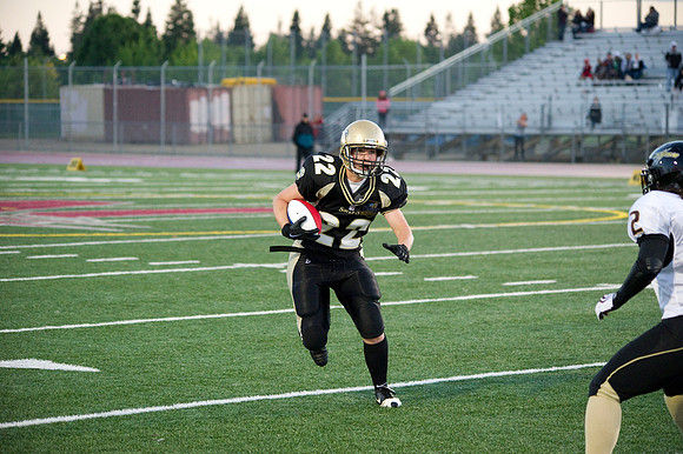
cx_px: 342
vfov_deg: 9.1
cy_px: 227
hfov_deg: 13.7
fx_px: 2844
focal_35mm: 150
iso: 7200
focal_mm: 150
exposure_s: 1/1000
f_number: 5
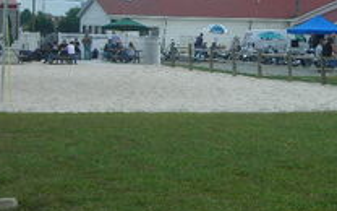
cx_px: 168
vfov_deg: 11.6
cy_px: 21
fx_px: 1029
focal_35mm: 112
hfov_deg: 18.6
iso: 50
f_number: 7.3
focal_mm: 9.1
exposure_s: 1/144
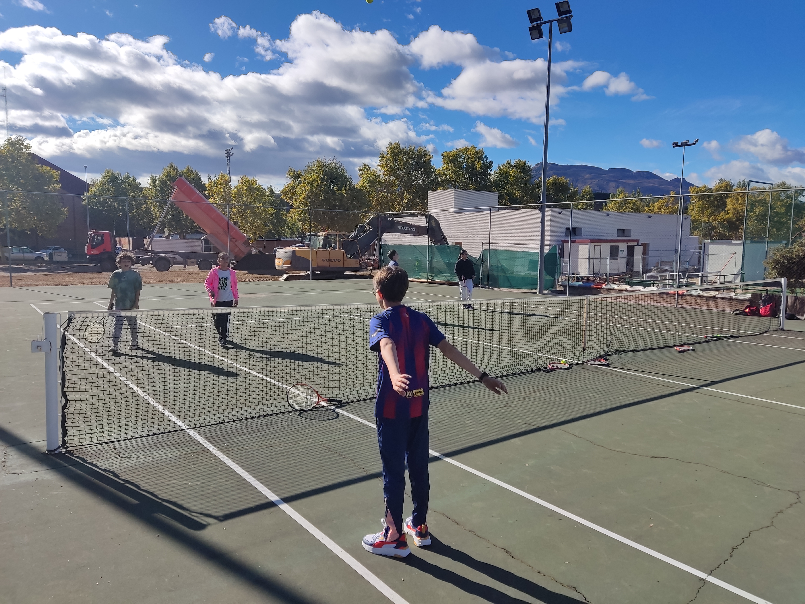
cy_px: 302
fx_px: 581
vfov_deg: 54.9
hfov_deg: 69.4
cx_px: 402
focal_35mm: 25
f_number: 1.79
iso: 50
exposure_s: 1/3171
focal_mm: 4.71
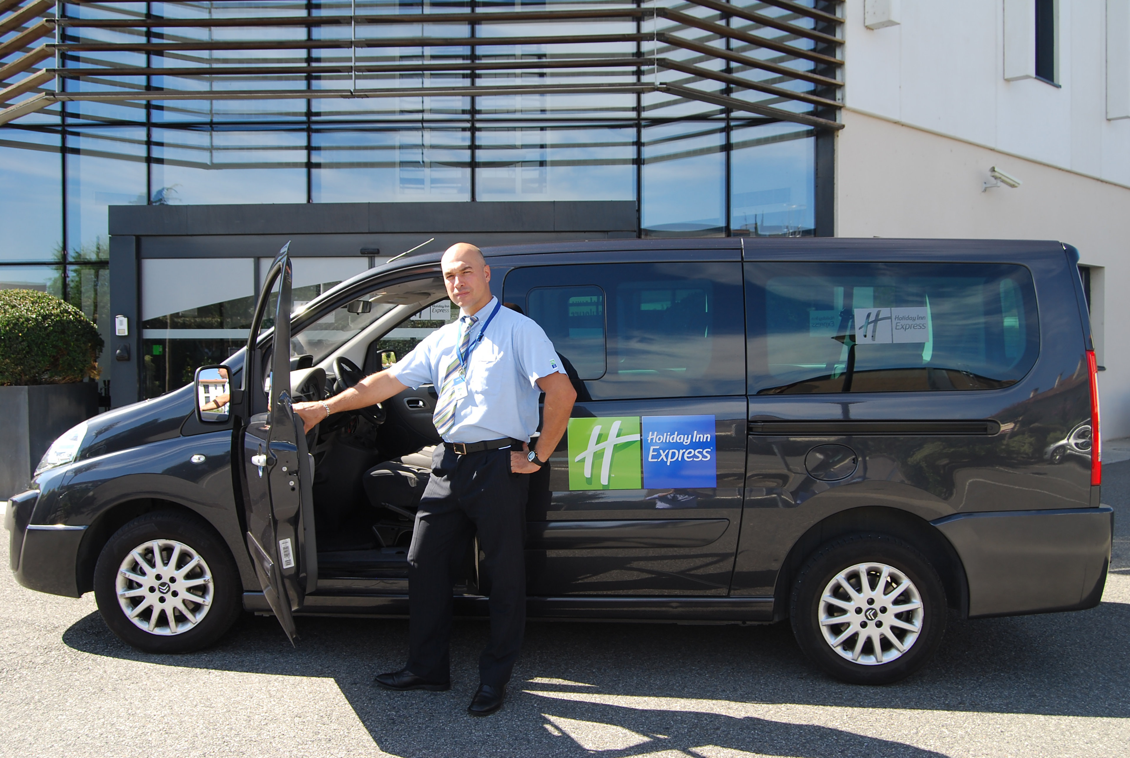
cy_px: 379
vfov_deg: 38.5
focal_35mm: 34
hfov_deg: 55.0
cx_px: 565
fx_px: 1085
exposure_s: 1/125
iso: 140
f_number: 5.6
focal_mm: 23
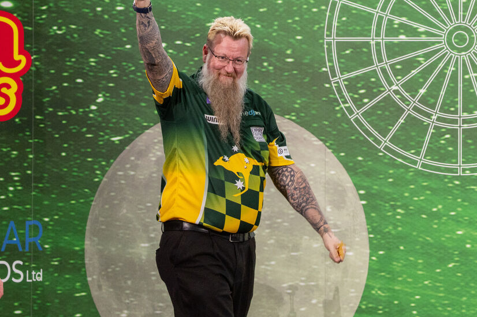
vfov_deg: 2.4
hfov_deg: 3.7
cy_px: 125
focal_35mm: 564
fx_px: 7470
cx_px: 208
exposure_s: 1/250
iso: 5000
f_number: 6.3
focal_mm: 388
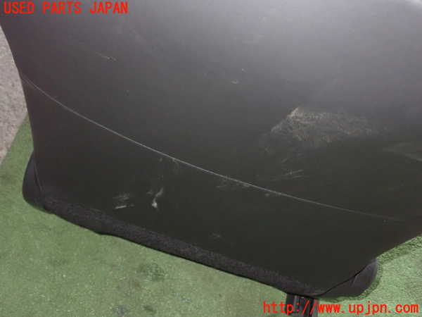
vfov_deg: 37.7
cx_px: 211
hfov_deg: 49.0
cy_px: 158
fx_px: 463
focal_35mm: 38
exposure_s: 1/40
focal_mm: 6.83
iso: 1000
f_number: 8
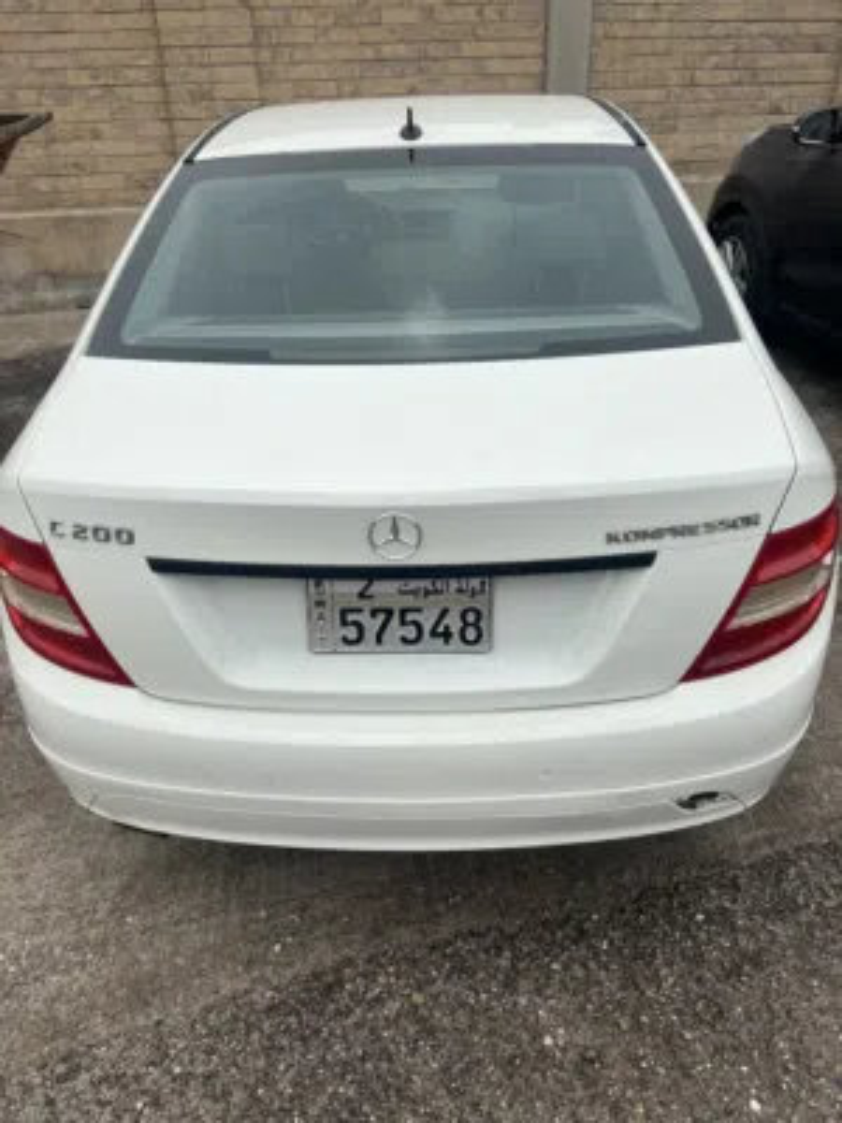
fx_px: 843
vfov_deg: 67.3
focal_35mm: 26
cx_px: 421
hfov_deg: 53.1
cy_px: 562
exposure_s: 1/5882
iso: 50
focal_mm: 5.7
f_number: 1.5
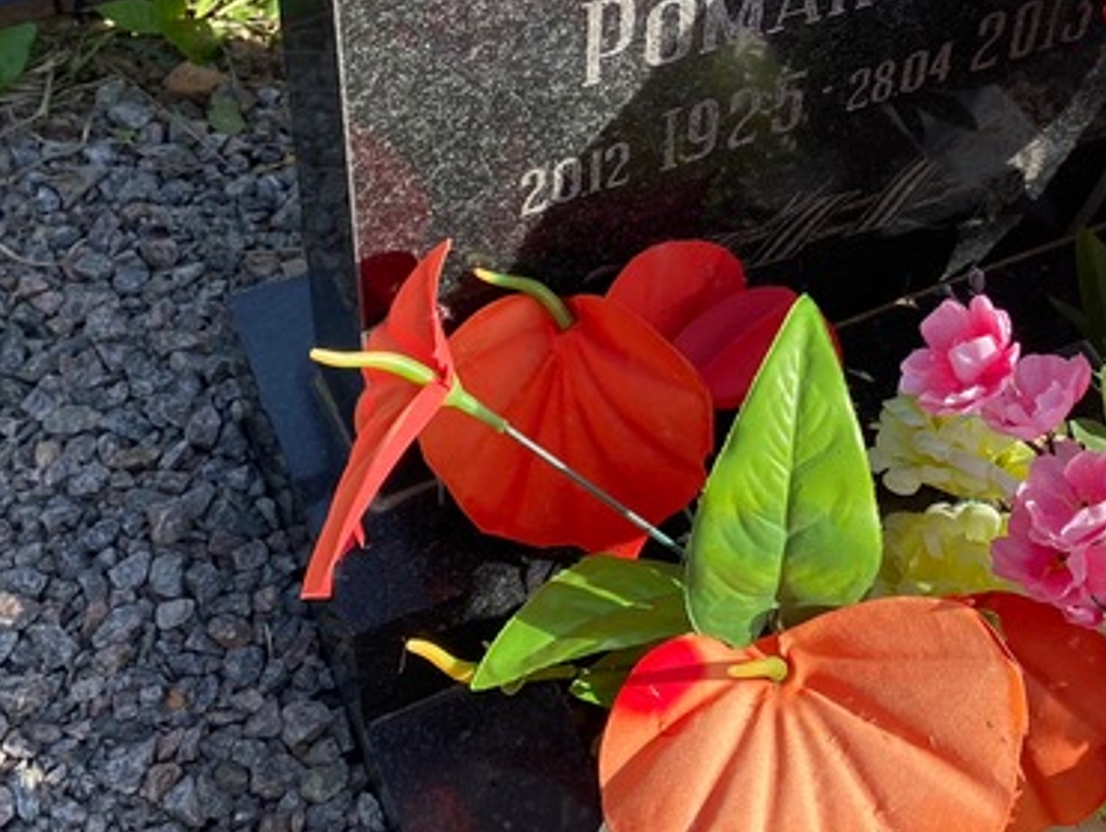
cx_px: 835
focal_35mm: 56
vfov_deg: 25.0
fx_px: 1791
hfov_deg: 33.6
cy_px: 9
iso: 32
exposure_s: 1/898
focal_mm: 4.25
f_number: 1.8
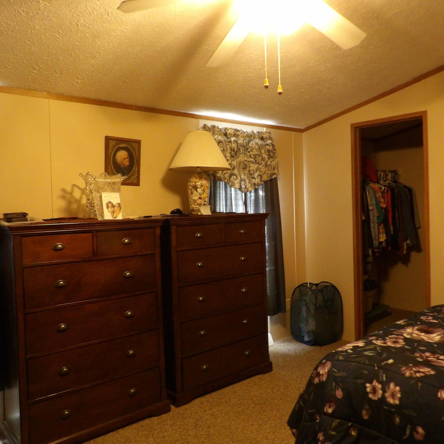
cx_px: 240
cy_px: 222
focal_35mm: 29
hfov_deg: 55.6
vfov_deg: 55.6
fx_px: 421
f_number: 3.2
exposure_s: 1/17
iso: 566
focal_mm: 4.3
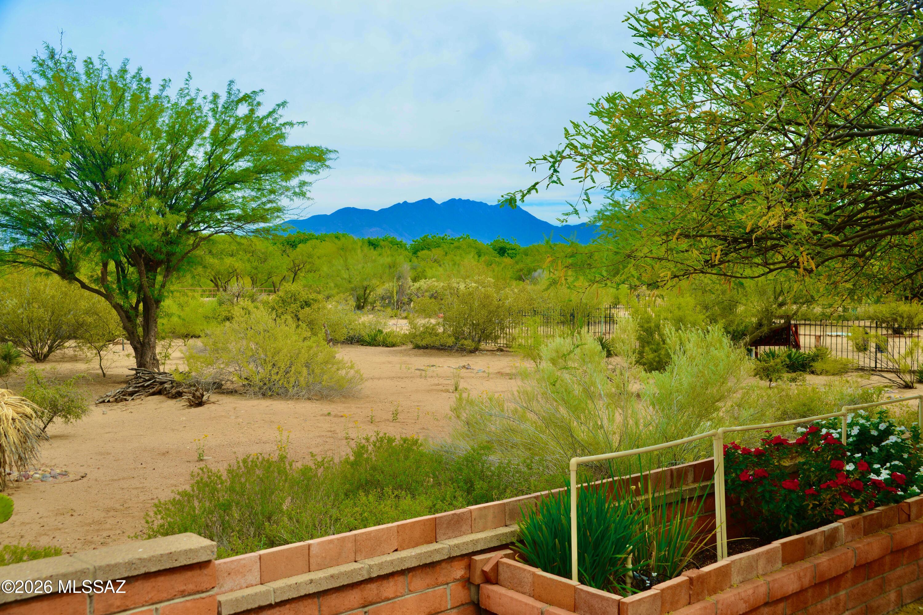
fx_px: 974
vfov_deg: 35.1
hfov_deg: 50.7
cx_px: 462
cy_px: 308
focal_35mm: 38
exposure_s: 1/250
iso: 200
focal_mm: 38
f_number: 10
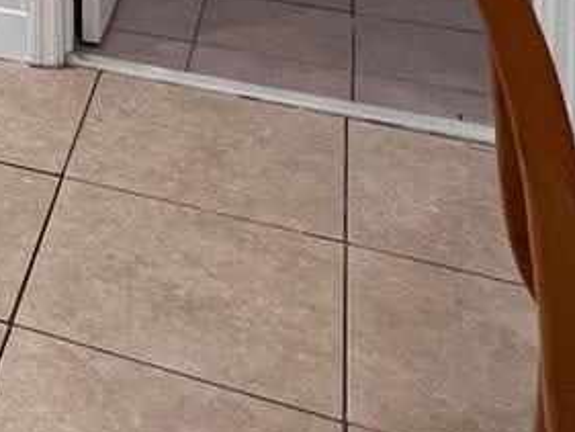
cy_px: -424
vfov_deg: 15.8
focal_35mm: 74
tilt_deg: -6.8
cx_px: -471
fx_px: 1230
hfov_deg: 19.4
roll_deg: +3.2
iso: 160
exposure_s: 1/120
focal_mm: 1.57
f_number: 1.8
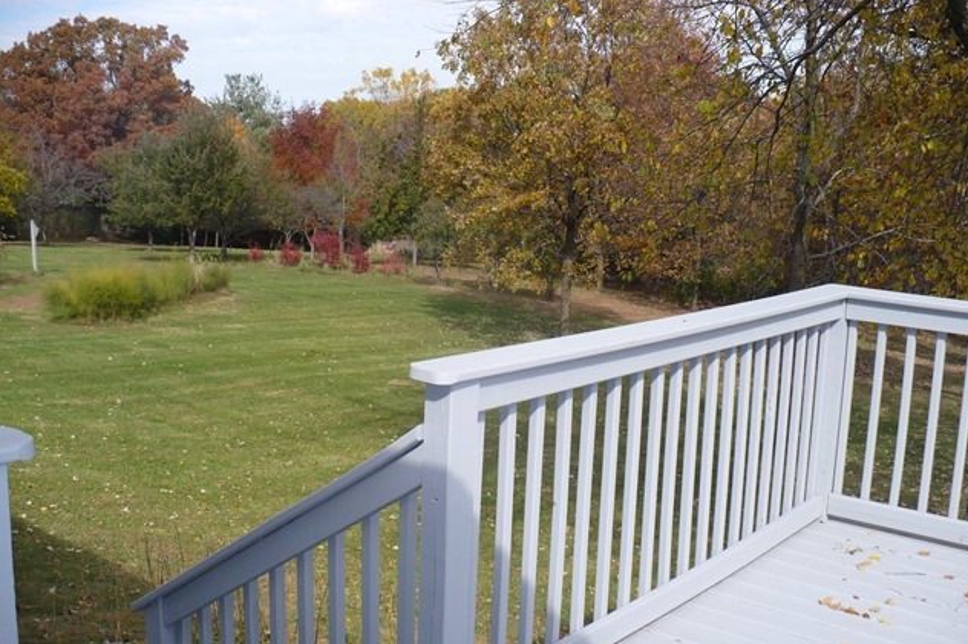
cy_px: 364
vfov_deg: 34.1
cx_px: 487
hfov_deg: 49.6
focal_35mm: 39
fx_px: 1048
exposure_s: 1/1000
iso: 100
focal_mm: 6.1
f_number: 2.8
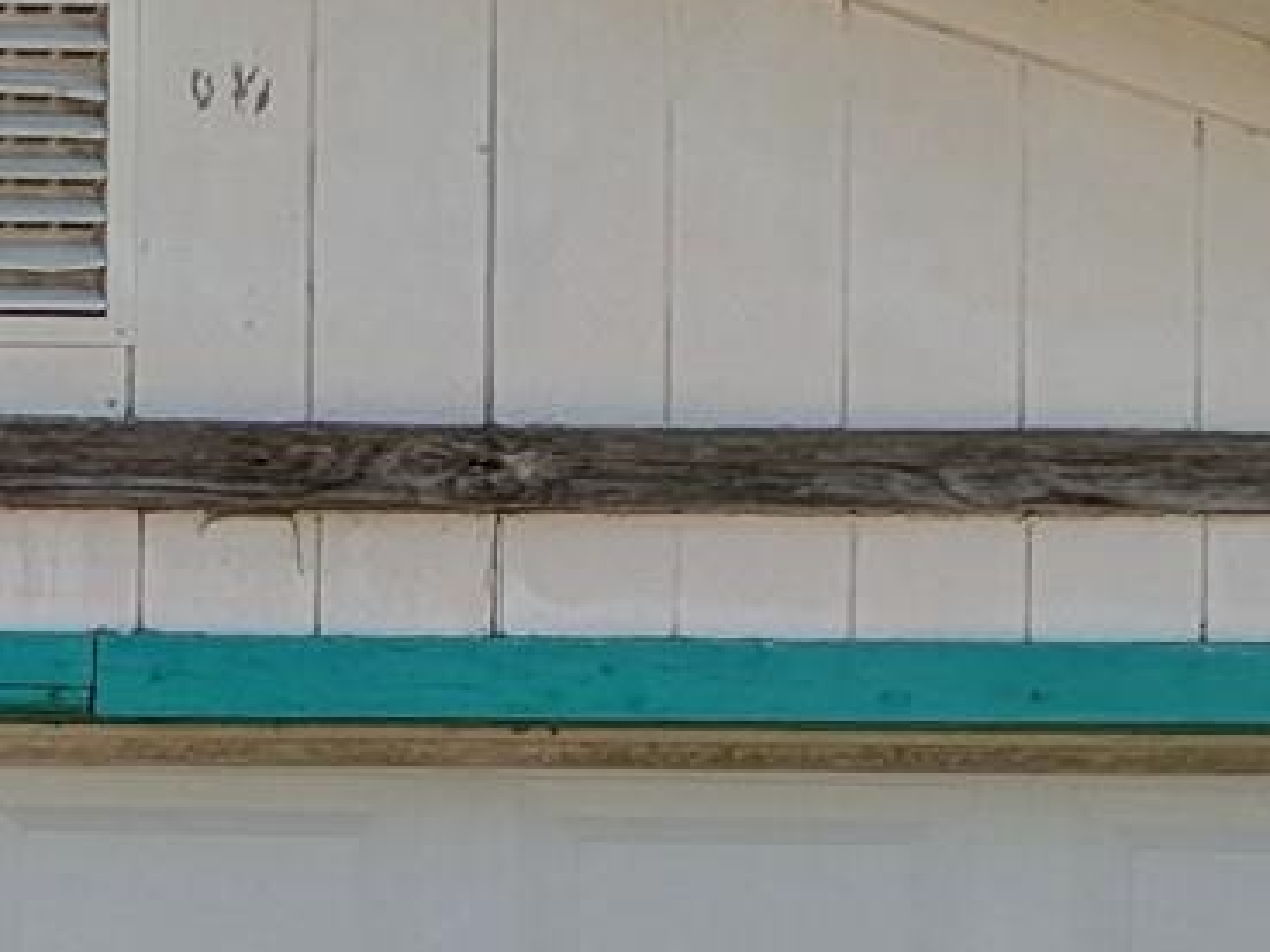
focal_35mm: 78
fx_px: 2862
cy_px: 1066
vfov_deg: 18.2
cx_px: -442
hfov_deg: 22.1
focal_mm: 1.85
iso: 47
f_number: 2.2
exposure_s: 1/2833
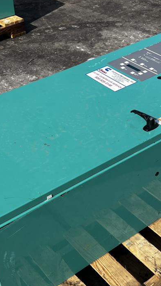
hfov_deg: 23.0
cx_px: 88
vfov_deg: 39.7
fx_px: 395
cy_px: 172
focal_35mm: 52
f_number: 1.5
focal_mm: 5.7
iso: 50
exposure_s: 1/3077
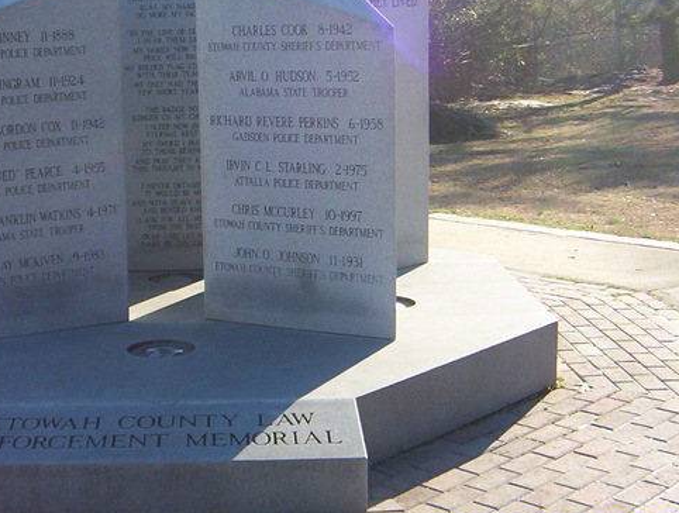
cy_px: 214
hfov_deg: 31.1
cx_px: 173
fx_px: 1200
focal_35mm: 61
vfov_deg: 24.1
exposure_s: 1/662
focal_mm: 5.54
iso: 100
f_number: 2.76
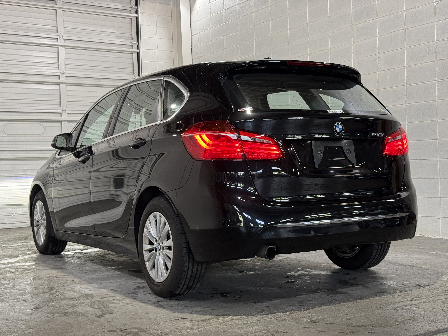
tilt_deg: -0.1
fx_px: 621
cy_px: 168
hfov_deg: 39.7
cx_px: 224
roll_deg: +1.1
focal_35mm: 48
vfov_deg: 30.3
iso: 160
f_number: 1.78
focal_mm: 6.76
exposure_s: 1/60
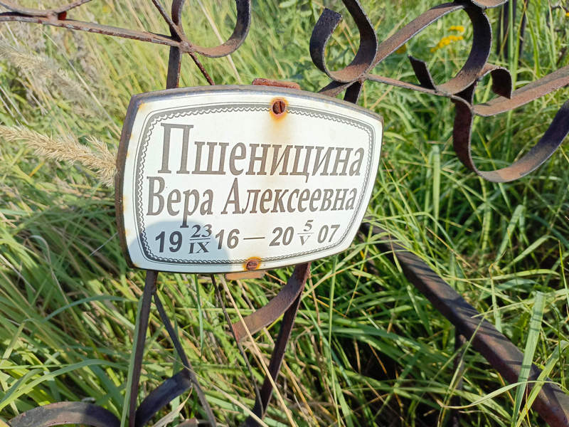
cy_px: 214
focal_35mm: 25
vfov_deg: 54.9
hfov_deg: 69.4
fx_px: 411
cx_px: 284
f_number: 1.69
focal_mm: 4.76
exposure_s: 1/1414
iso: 118
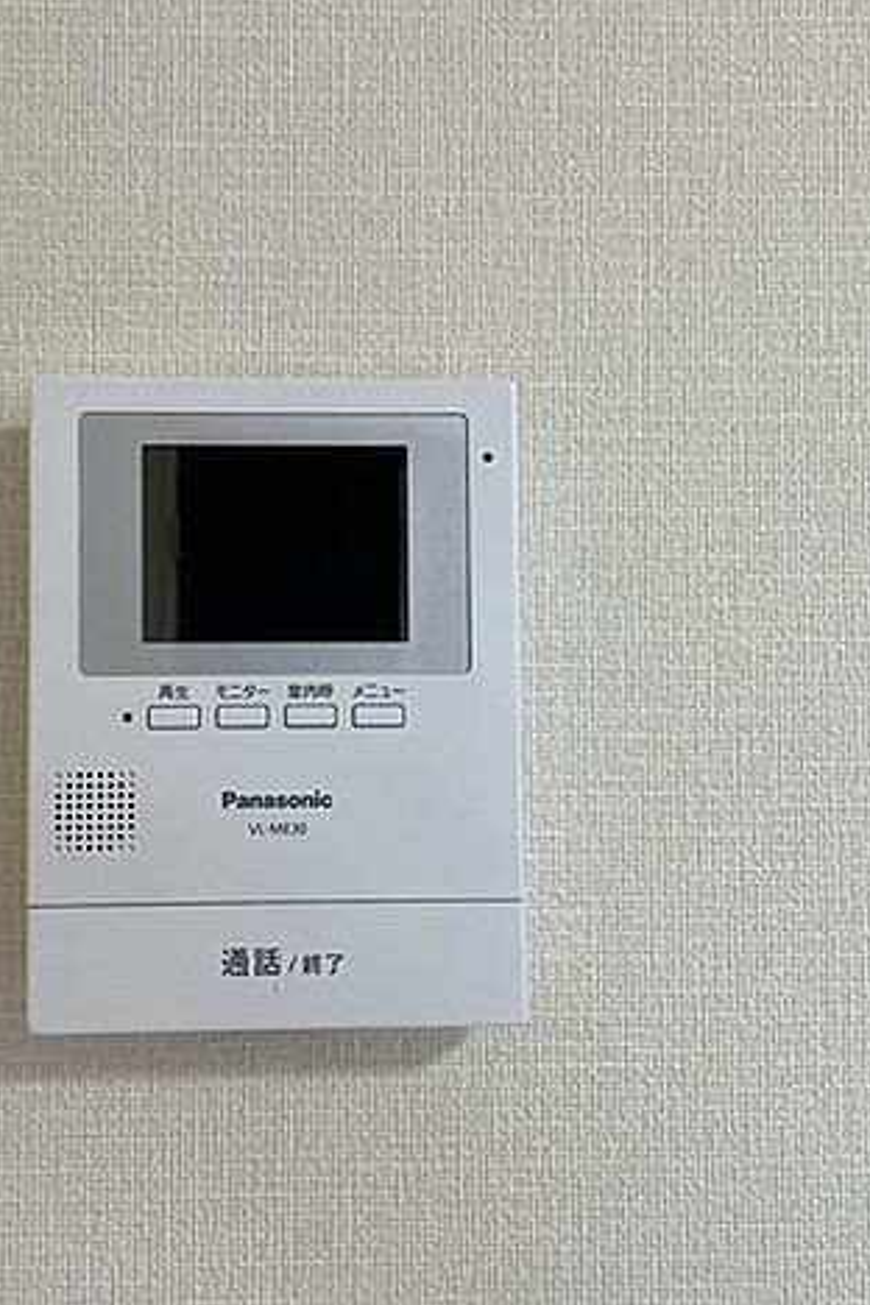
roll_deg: +1.1
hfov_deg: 35.6
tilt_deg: +4.8
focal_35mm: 37
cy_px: 641
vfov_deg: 51.9
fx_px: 1341
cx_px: 287
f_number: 1.6
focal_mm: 4.2
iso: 100
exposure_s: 1/120
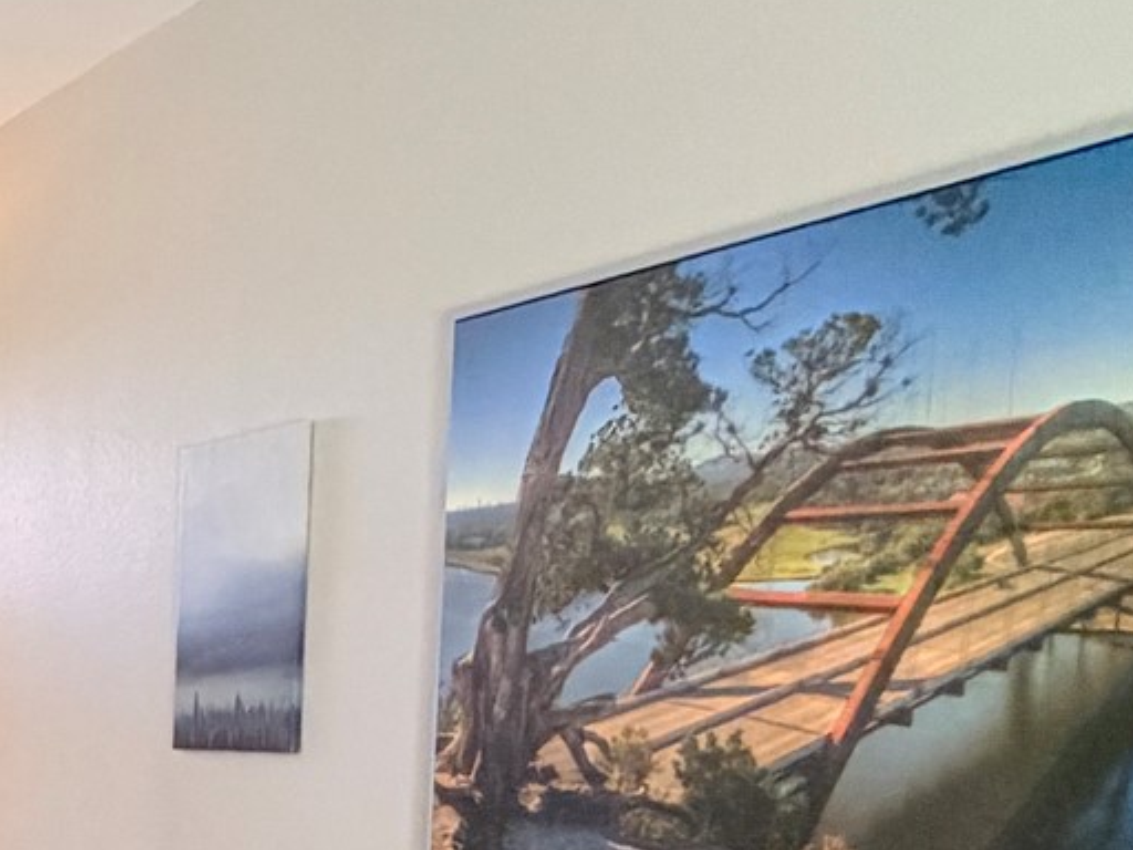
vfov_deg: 25.0
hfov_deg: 23.1
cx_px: -783
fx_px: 1833
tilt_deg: -3.0
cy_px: 819
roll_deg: +0.4
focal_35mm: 56
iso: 320
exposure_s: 1/60
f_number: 2.2
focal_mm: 2.22
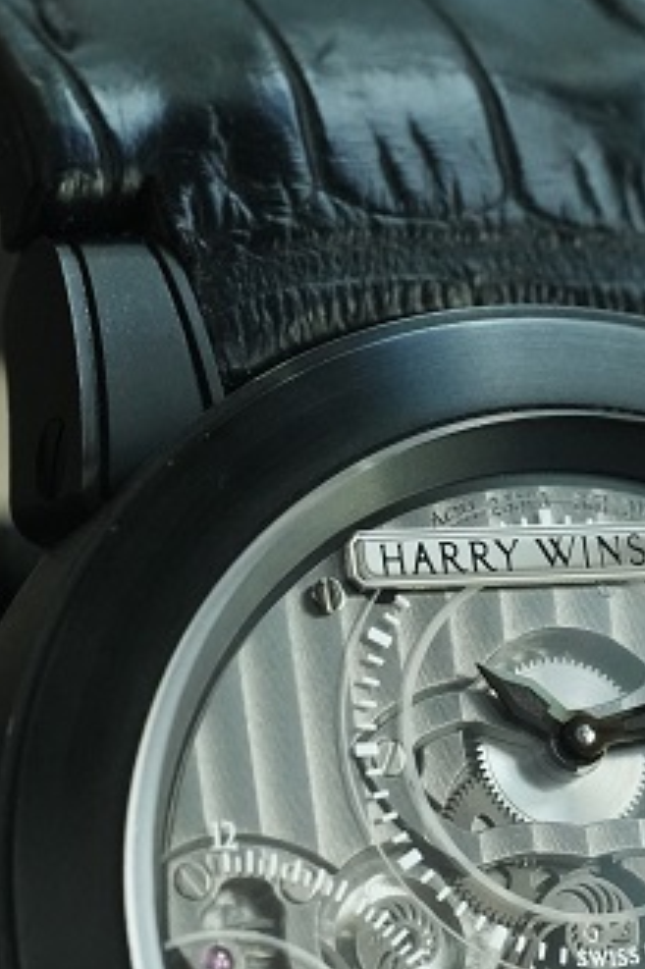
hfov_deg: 6.1
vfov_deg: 9.1
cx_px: 592
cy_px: 1003
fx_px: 6026
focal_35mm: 224
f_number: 9
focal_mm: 105
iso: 8000
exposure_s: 1/250
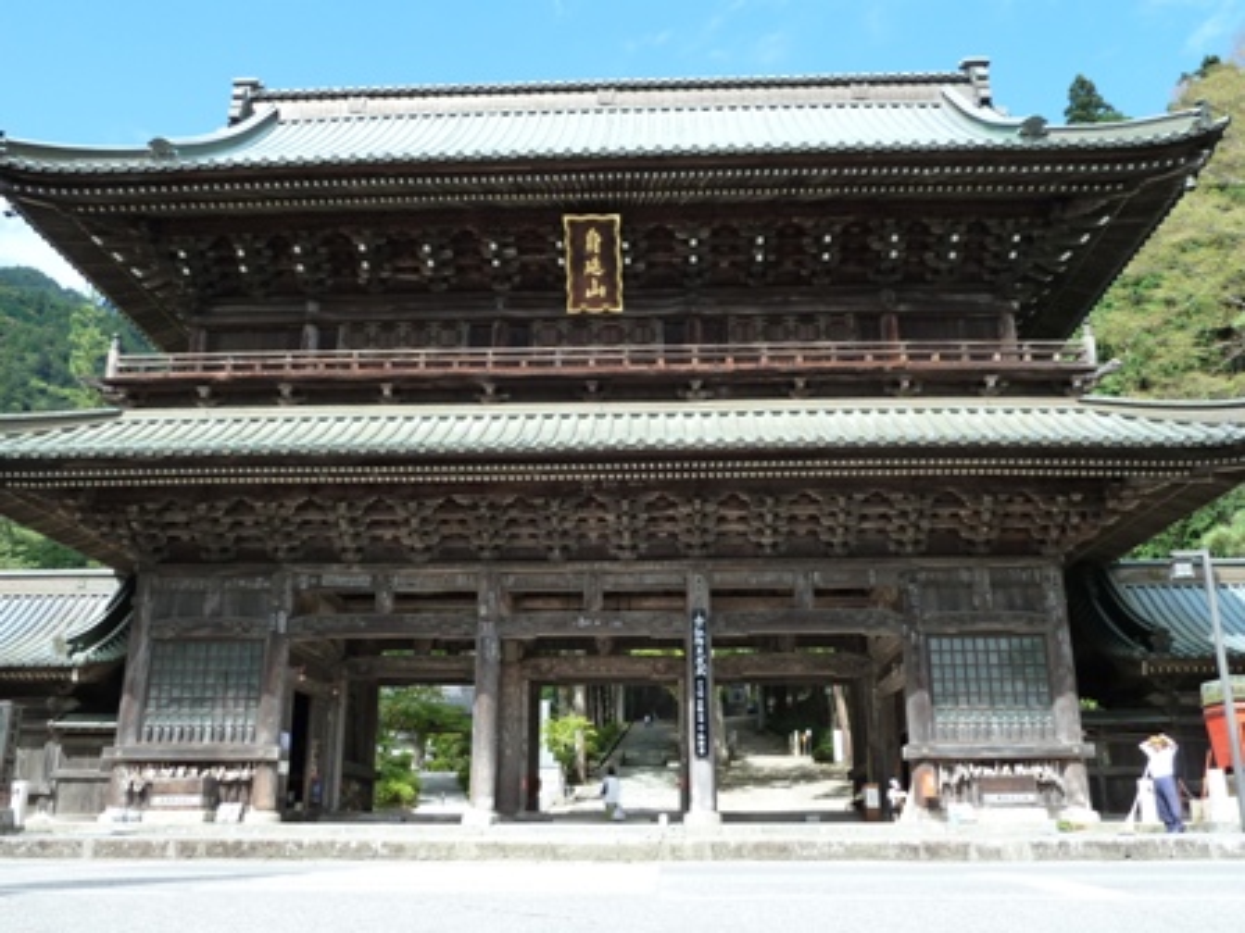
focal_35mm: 32
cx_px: 622
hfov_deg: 56.8
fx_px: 1151
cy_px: 466
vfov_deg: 44.2
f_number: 4
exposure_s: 1/200
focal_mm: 5.3
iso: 125
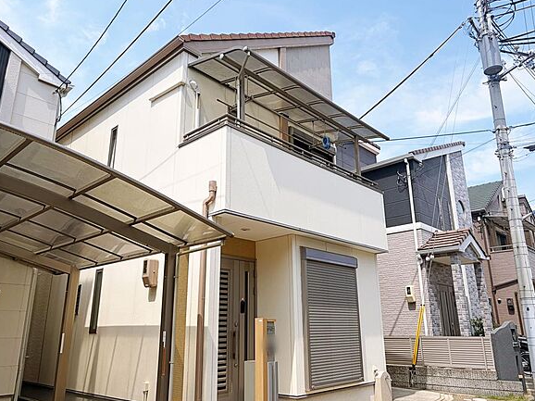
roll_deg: +0.5
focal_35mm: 27
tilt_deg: +17.7
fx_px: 417
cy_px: 202
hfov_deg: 65.3
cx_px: 273
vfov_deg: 51.3
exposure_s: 1/3279
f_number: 1.6
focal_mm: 5.96
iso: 50
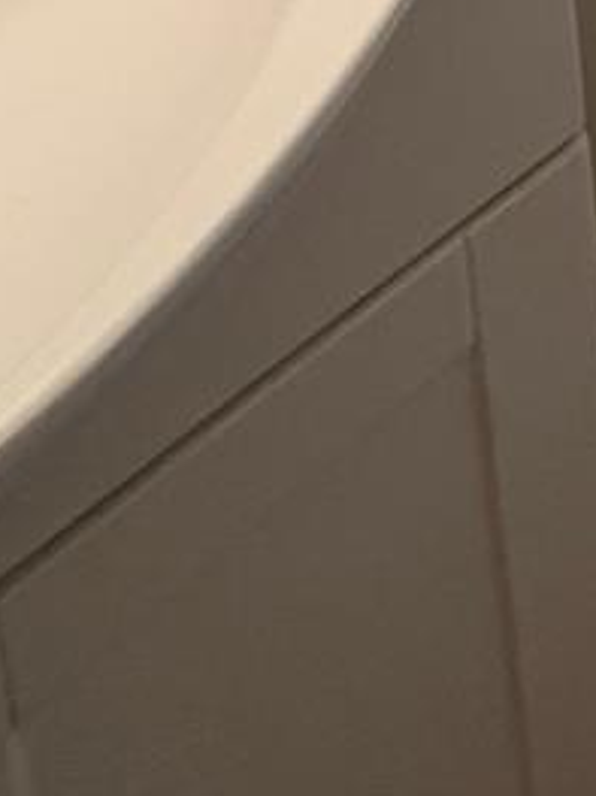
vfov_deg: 14.1
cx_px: 1248
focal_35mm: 80
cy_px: -1220
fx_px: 1838
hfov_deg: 14.6
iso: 160
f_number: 2.2
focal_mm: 2.22
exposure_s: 1/120
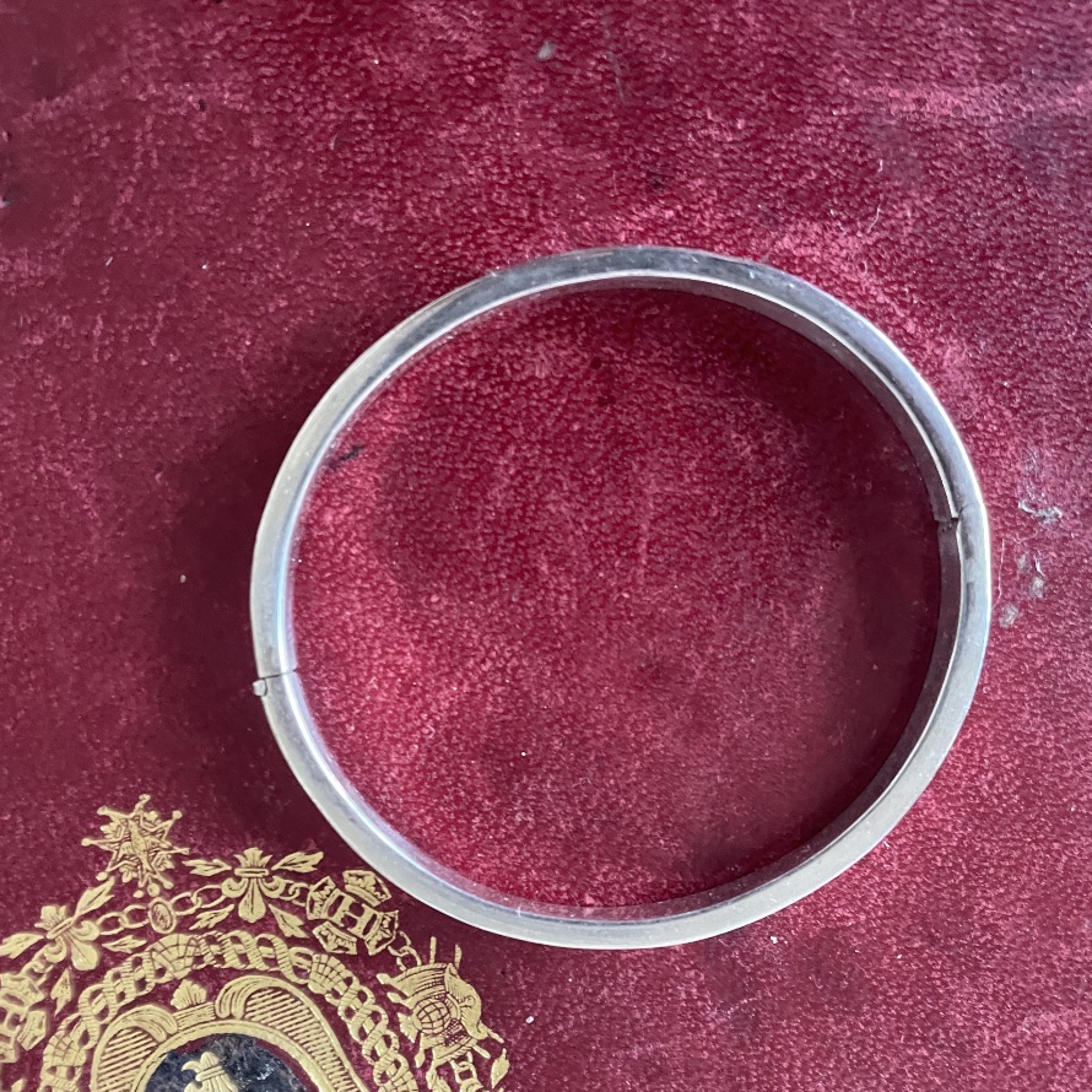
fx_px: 1106
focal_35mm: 31
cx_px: 550
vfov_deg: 52.0
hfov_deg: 52.5
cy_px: 674
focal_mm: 4.2
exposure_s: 1/41
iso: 500
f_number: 1.6
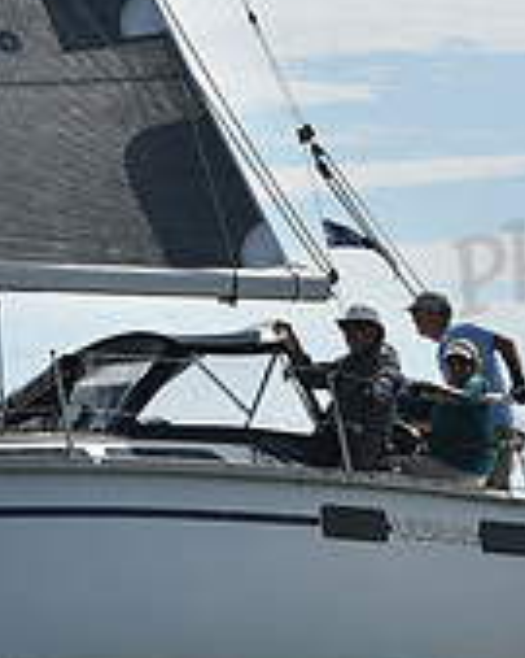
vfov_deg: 8.5
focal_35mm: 226
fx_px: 4393
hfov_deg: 6.8
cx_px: 253
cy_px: 473
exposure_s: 1/1000
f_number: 11
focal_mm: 70
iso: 320
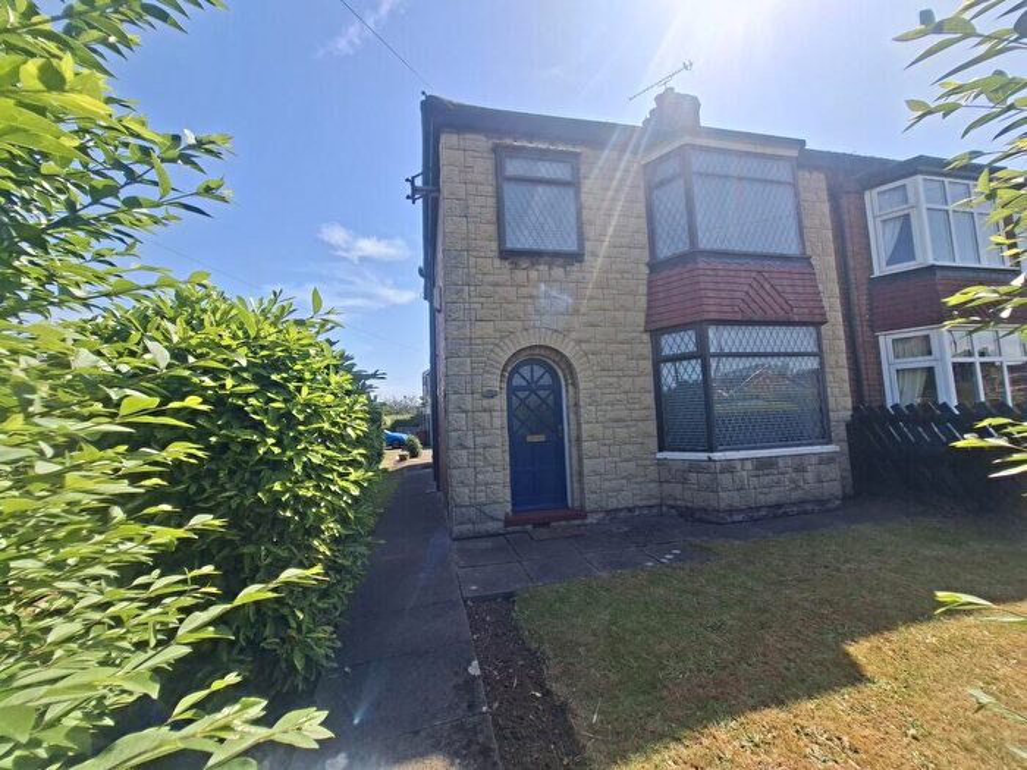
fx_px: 386
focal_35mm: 13
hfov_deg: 106.2
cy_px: 385
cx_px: 514
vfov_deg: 89.9
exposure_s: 1/1081
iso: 40
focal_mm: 1.74
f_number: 2.2
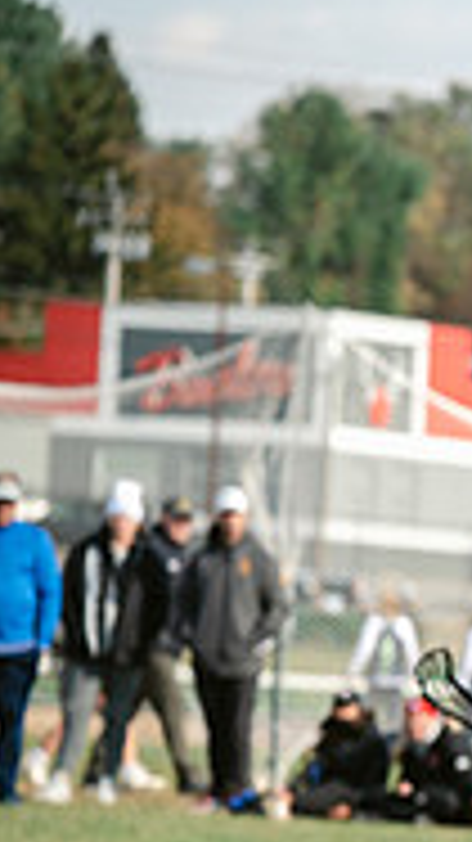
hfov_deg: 2.7
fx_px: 9759
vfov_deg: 4.9
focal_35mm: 438
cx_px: 1295
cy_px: 826
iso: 250
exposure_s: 1/1600
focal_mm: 135
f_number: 5
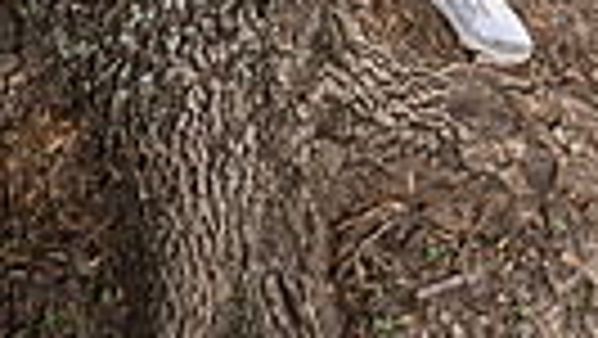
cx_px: 450
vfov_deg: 10.6
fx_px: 1460
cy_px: -559
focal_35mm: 92
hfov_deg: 22.9
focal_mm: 26
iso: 250
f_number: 4
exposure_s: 1/1600
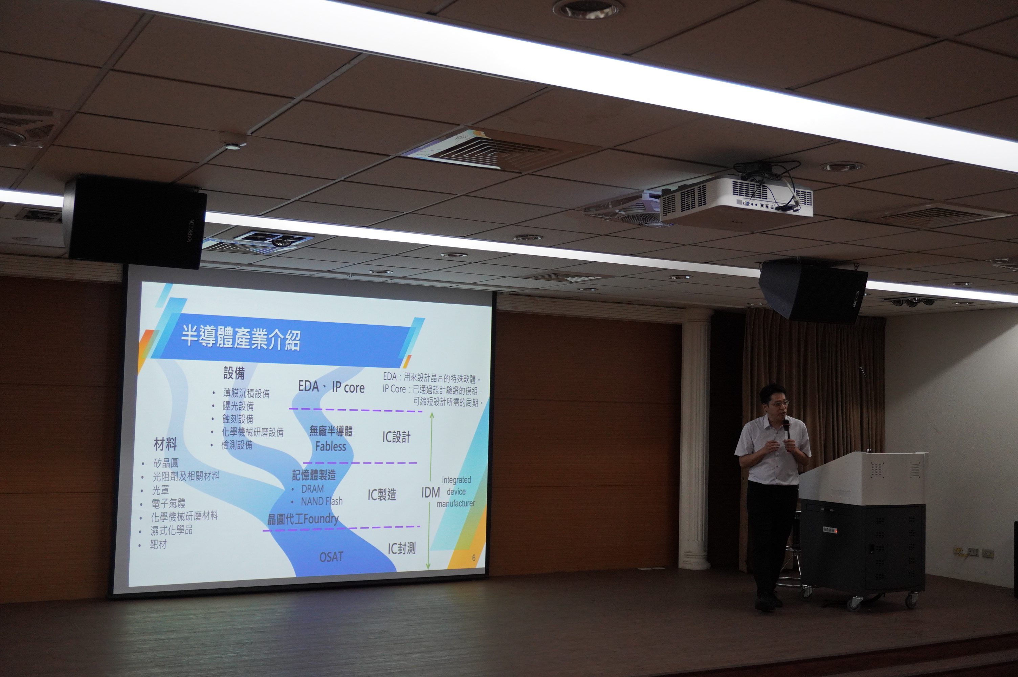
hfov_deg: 48.0
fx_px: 1144
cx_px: 509
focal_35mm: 40
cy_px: 338
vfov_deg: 33.0
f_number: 4.5
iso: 1250
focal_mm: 27
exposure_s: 1/160
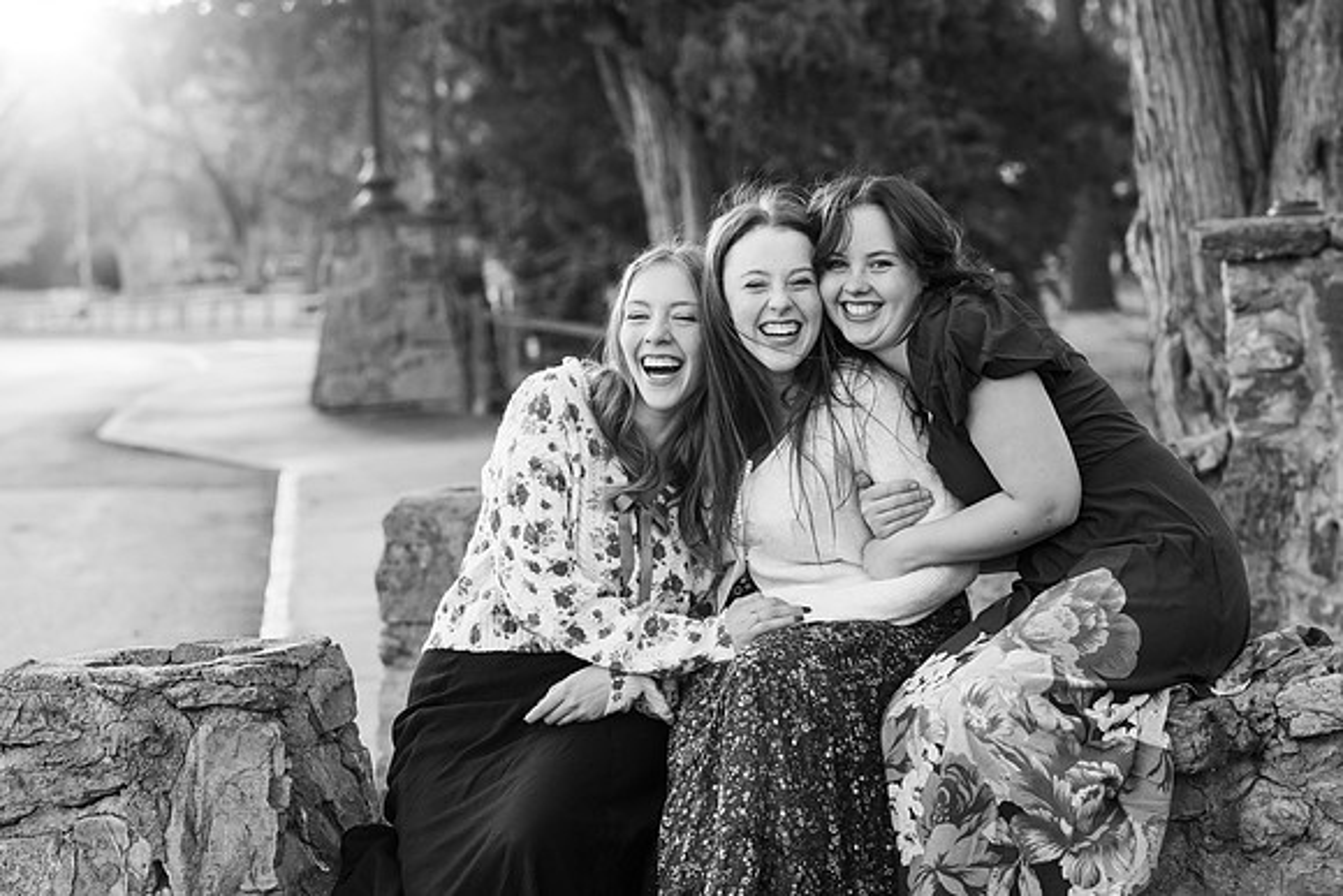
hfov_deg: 20.0
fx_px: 3806
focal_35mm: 102
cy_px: 448
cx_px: 672
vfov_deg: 13.4
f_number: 5
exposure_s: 1/500
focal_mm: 102
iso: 2000
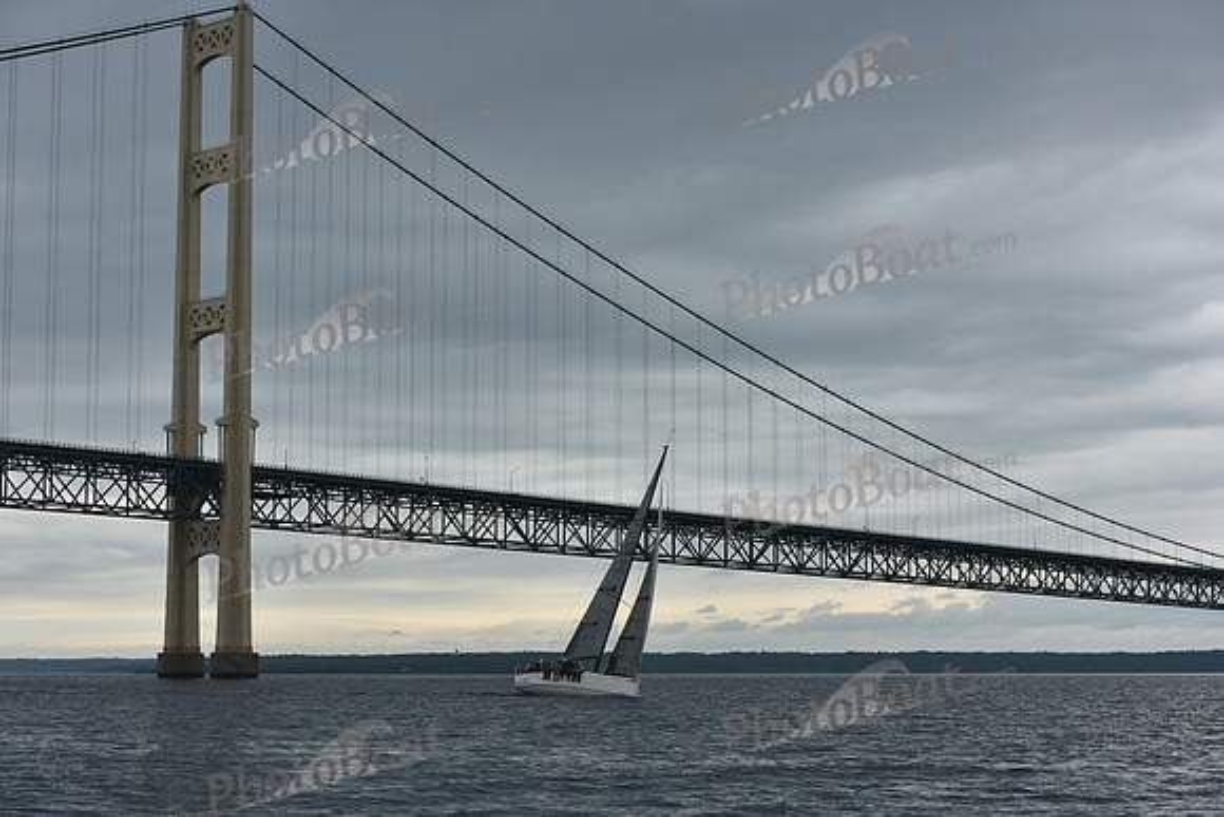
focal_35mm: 70
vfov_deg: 19.5
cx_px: 612
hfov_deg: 28.8
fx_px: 2380
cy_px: 408
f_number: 7.1
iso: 250
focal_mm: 70
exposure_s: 1/800
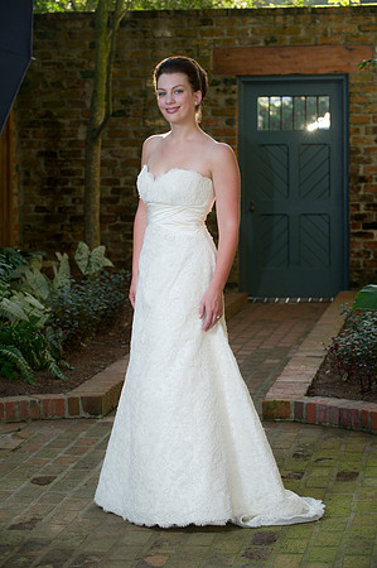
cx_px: 188
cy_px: 284
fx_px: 1606
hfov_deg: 13.4
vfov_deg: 20.0
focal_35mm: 102
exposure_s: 1/60
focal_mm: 102
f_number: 5
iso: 400
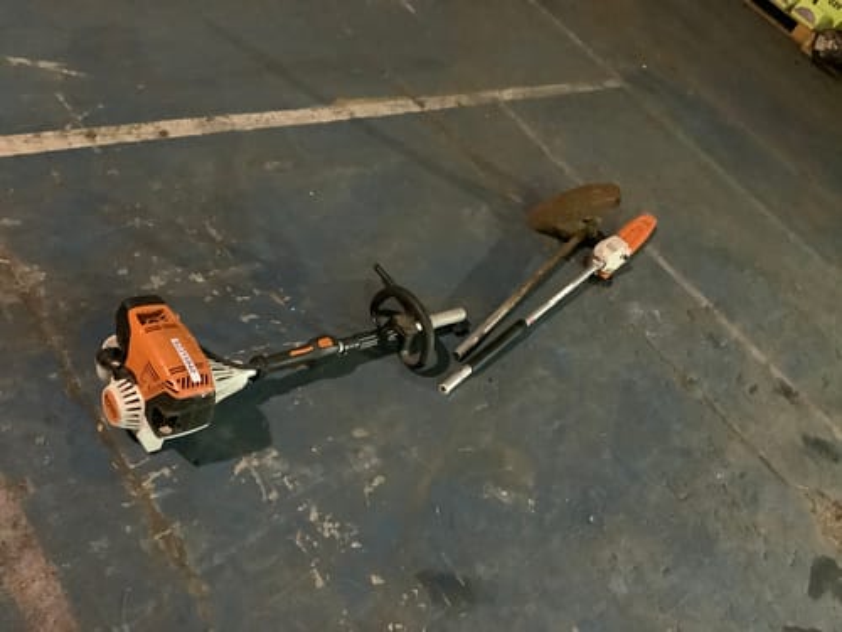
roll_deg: -28.8
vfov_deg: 45.4
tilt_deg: -41.8
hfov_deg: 58.4
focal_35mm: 31
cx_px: 421
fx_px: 754
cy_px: 316
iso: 800
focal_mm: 3.3
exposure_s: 1/17
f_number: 2.4
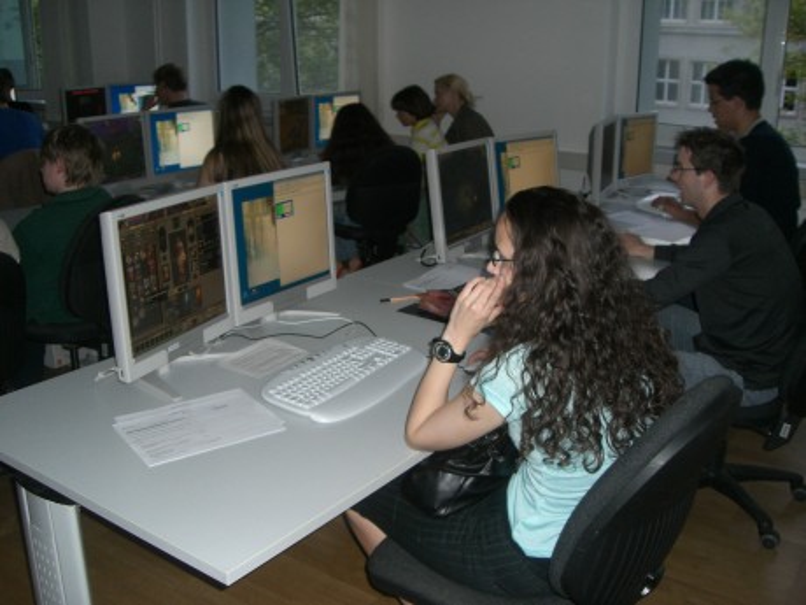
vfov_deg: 37.7
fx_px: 885
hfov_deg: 49.0
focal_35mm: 38
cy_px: 302
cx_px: 403
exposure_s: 1/60
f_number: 2.7
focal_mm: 6.2
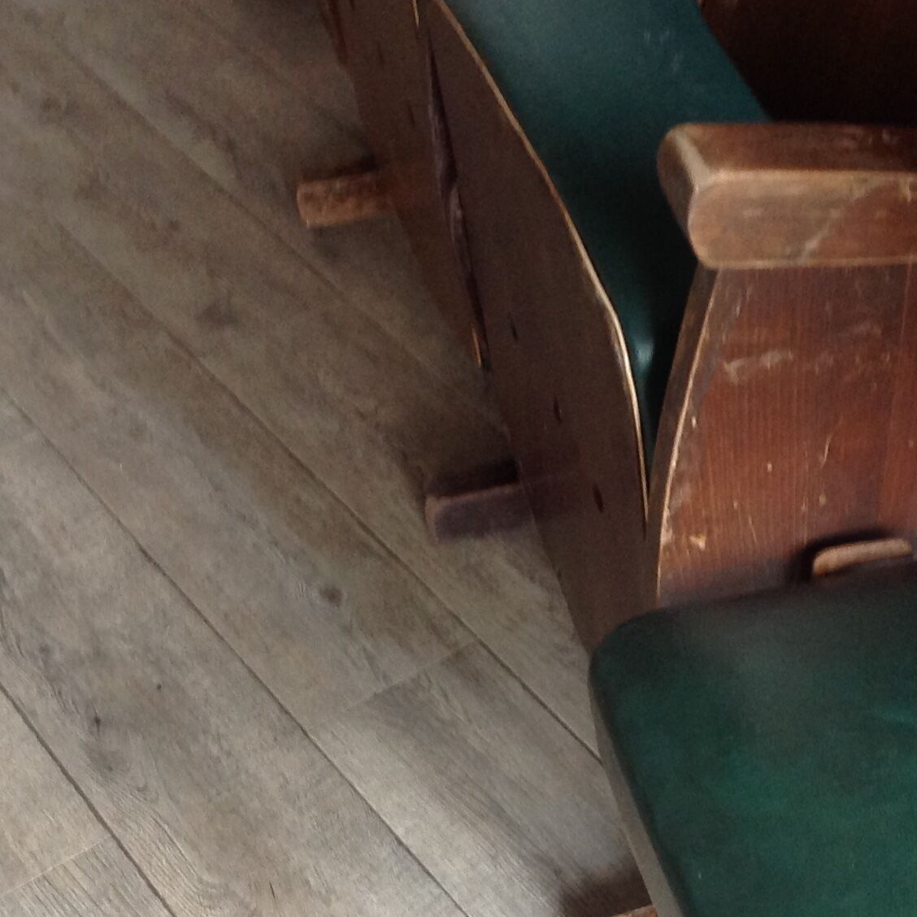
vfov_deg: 24.2
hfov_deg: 23.8
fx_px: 2128
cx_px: 793
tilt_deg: -46.7
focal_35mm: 71
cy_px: 634
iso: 125
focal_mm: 4.28
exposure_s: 1/15
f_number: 2.4
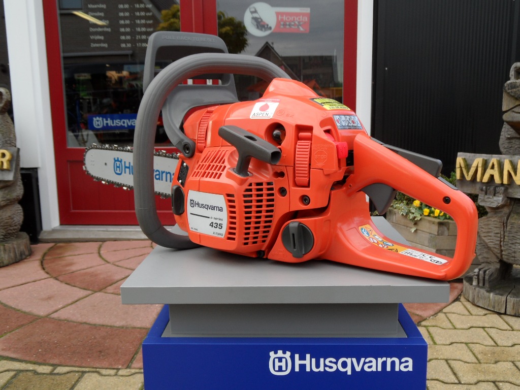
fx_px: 481
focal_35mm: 32
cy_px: 195
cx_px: 260
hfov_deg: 56.8
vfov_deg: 44.2
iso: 80
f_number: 3.4
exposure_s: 1/125
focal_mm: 5.3
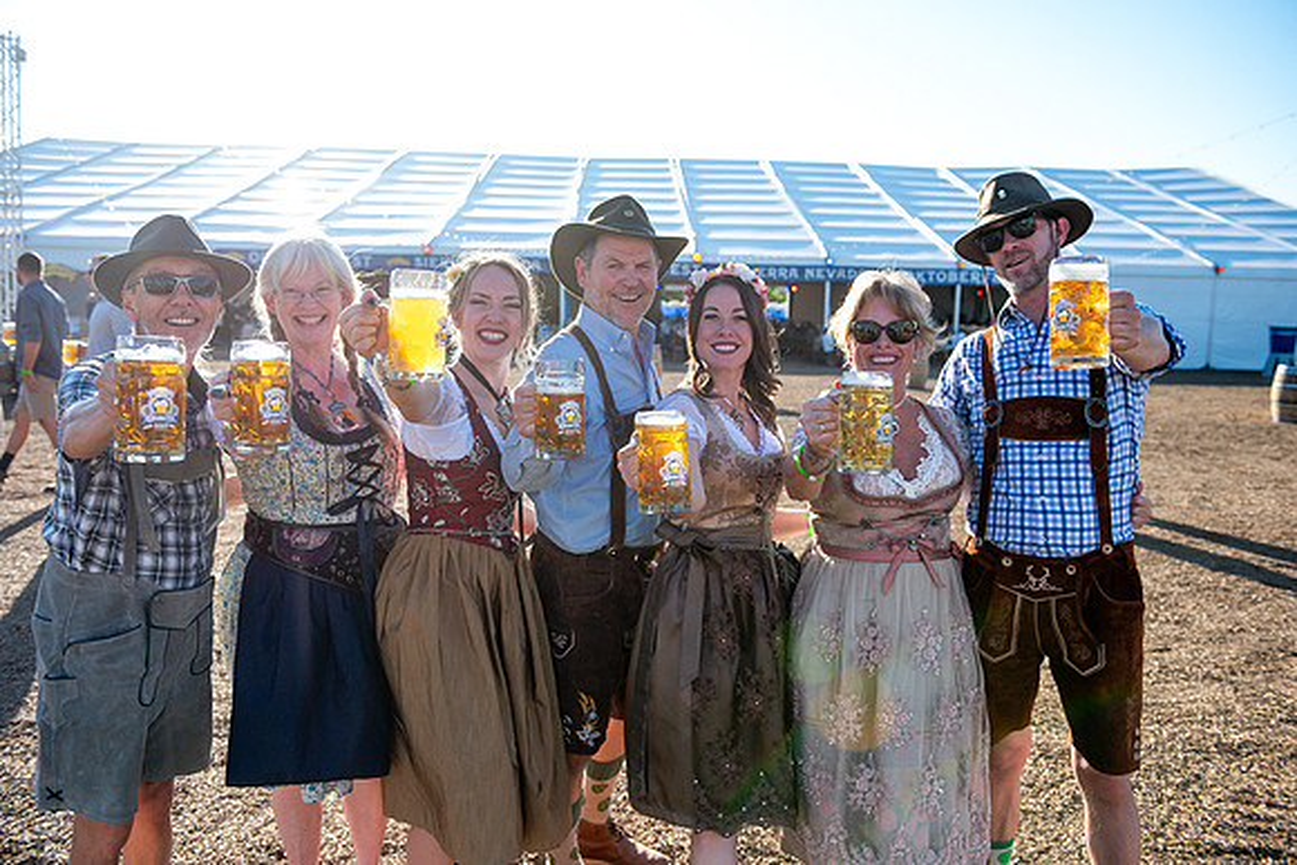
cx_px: 648
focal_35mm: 29
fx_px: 1045
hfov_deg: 63.6
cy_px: 432
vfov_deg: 45.0
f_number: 4
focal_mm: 29
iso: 1000
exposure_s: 1/5000
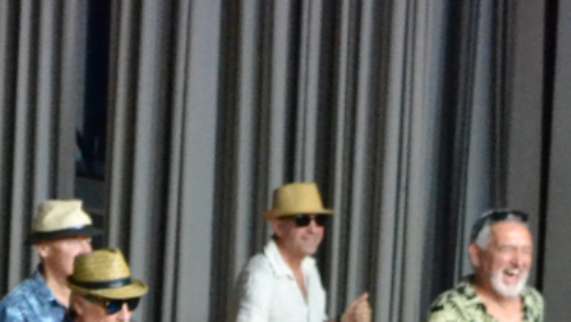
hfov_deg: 8.4
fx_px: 3755
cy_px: 218
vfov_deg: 4.9
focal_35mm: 248
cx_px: -383
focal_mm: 29
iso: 3200
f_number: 4.5
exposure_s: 1/250
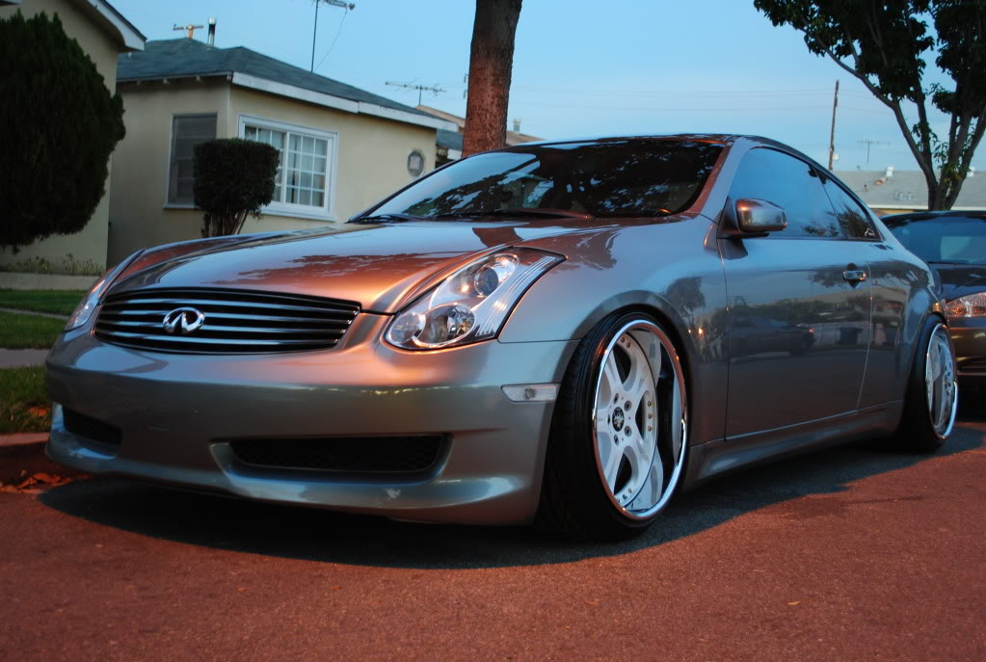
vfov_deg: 31.0
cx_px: 493
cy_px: 331
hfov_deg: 44.9
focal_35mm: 44
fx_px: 1194
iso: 400
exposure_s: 1/3.33
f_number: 4.5
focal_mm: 29
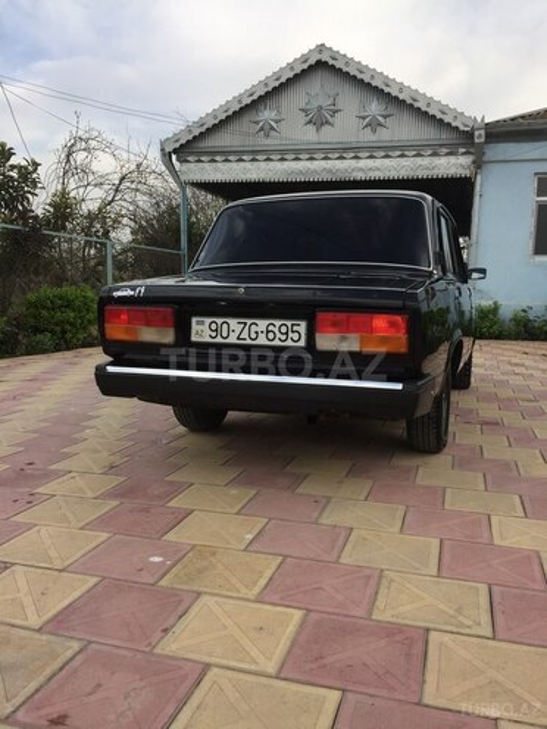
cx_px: 274
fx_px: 611
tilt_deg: -5.3
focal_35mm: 29
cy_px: 364
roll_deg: -2.3
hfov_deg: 48.2
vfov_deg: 61.7
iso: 32
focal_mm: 4.15
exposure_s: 1/494
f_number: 2.2
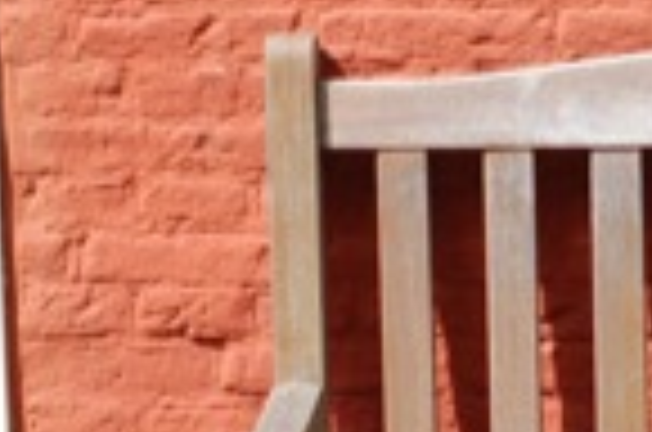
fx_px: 5982
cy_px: 767
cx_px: 985
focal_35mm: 331
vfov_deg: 4.1
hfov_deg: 6.2
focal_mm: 50
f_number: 9
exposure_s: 1/320
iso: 400
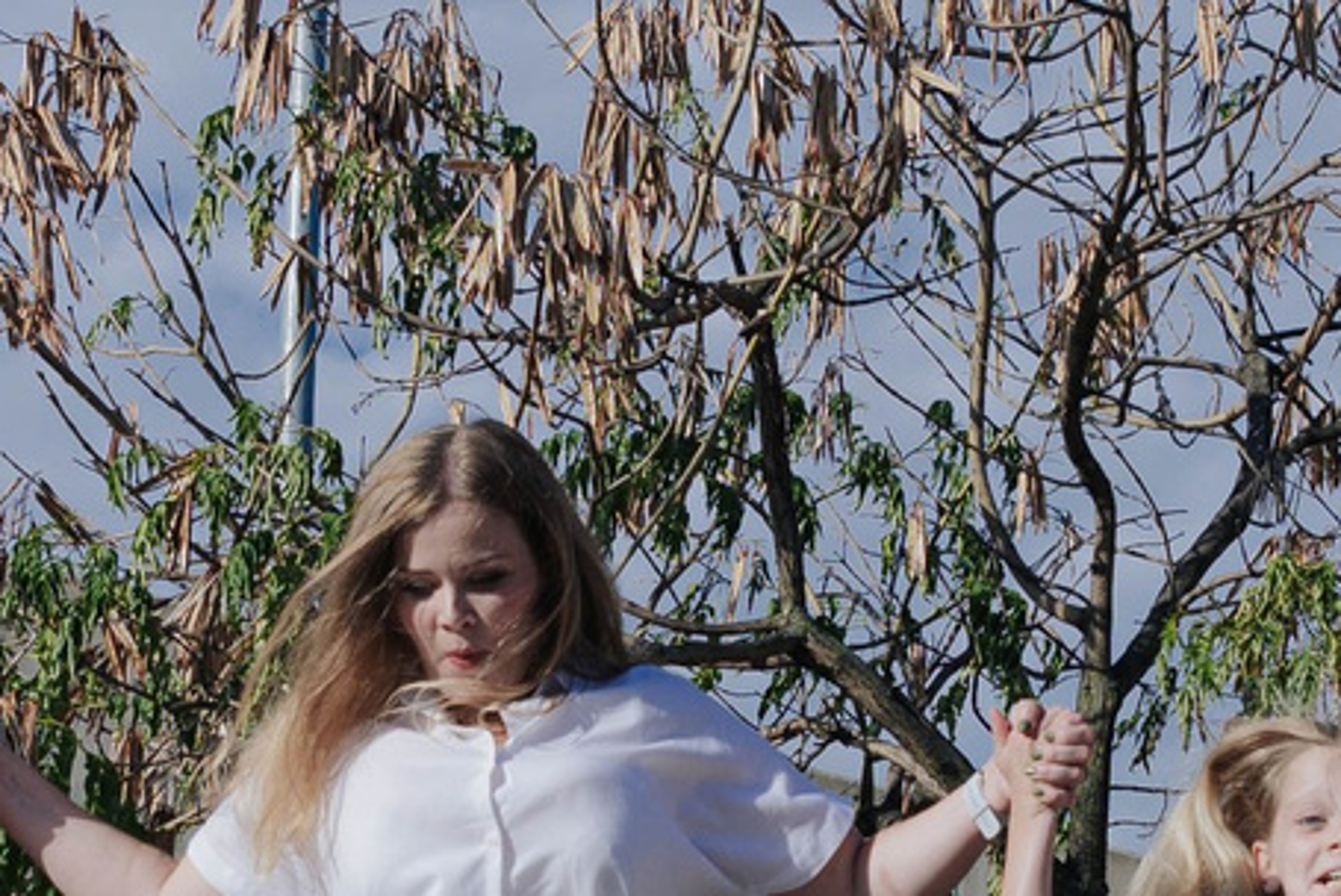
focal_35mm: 135
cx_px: 1034
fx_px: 5032
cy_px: 892
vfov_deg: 10.1
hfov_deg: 15.1
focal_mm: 24
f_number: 3.5
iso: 100
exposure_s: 1/2000
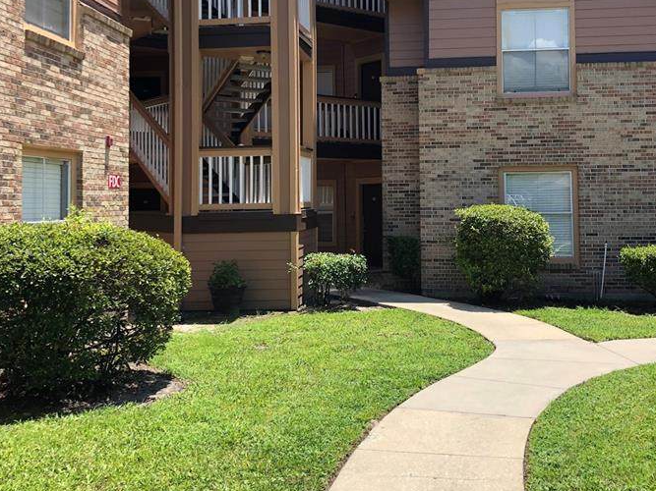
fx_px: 815
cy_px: 180
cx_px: 372
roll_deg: +0.6
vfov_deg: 33.4
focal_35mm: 43
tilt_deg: +1.1
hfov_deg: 43.8
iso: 20
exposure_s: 1/979
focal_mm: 3.99
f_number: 1.8
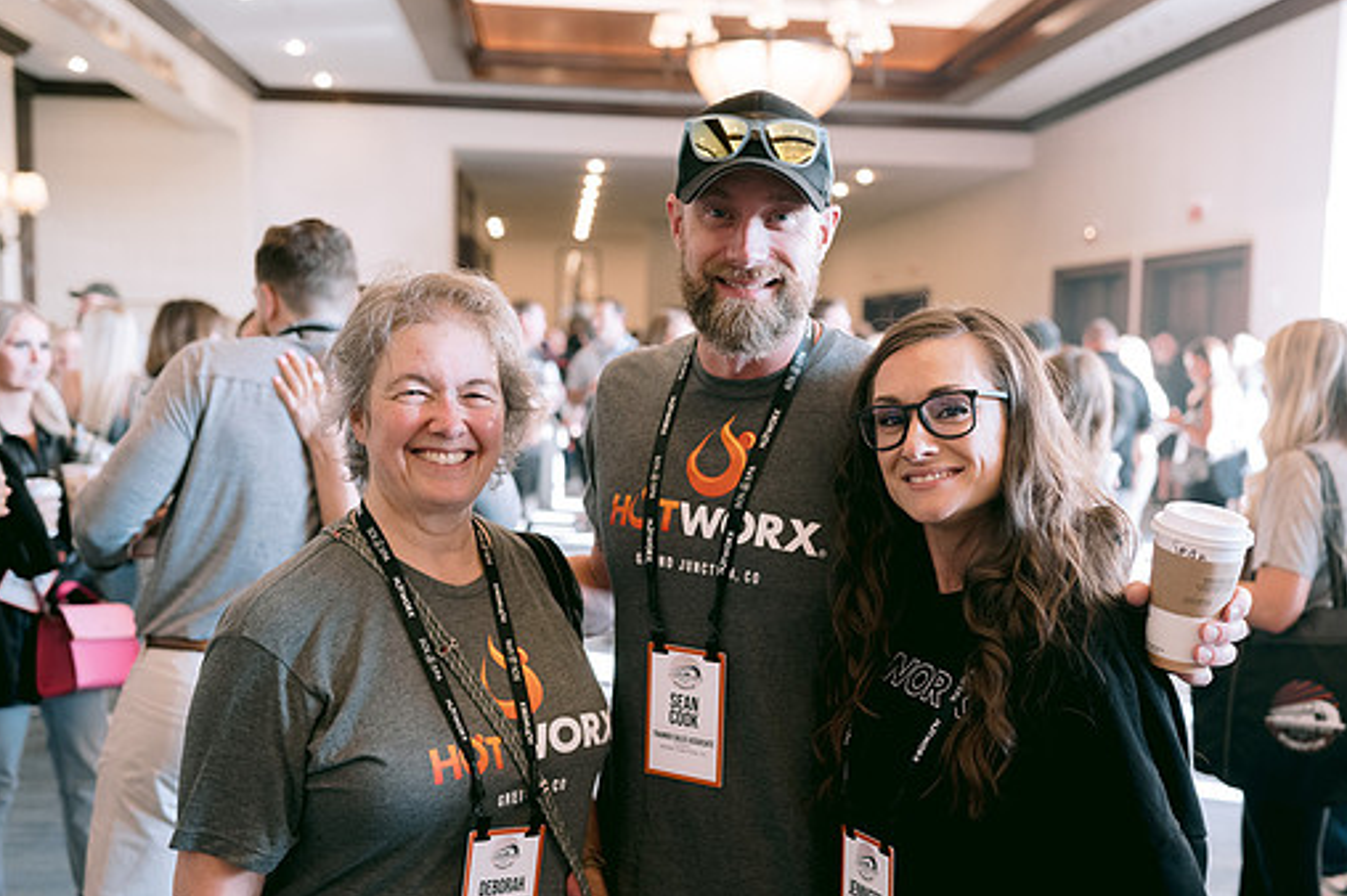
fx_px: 1496
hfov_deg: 48.4
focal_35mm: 40
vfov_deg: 33.3
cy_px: 486
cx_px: 750
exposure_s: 1/125
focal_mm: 35
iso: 800
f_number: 2.8
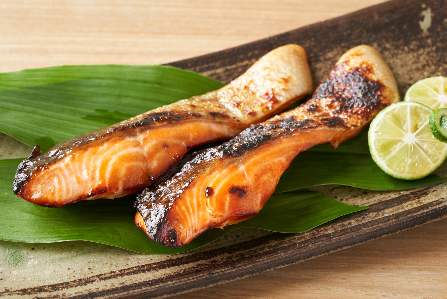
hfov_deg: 20.4
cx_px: 210
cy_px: 149
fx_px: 1242
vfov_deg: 13.7
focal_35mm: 100
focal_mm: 90
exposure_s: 1/125
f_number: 8
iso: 100
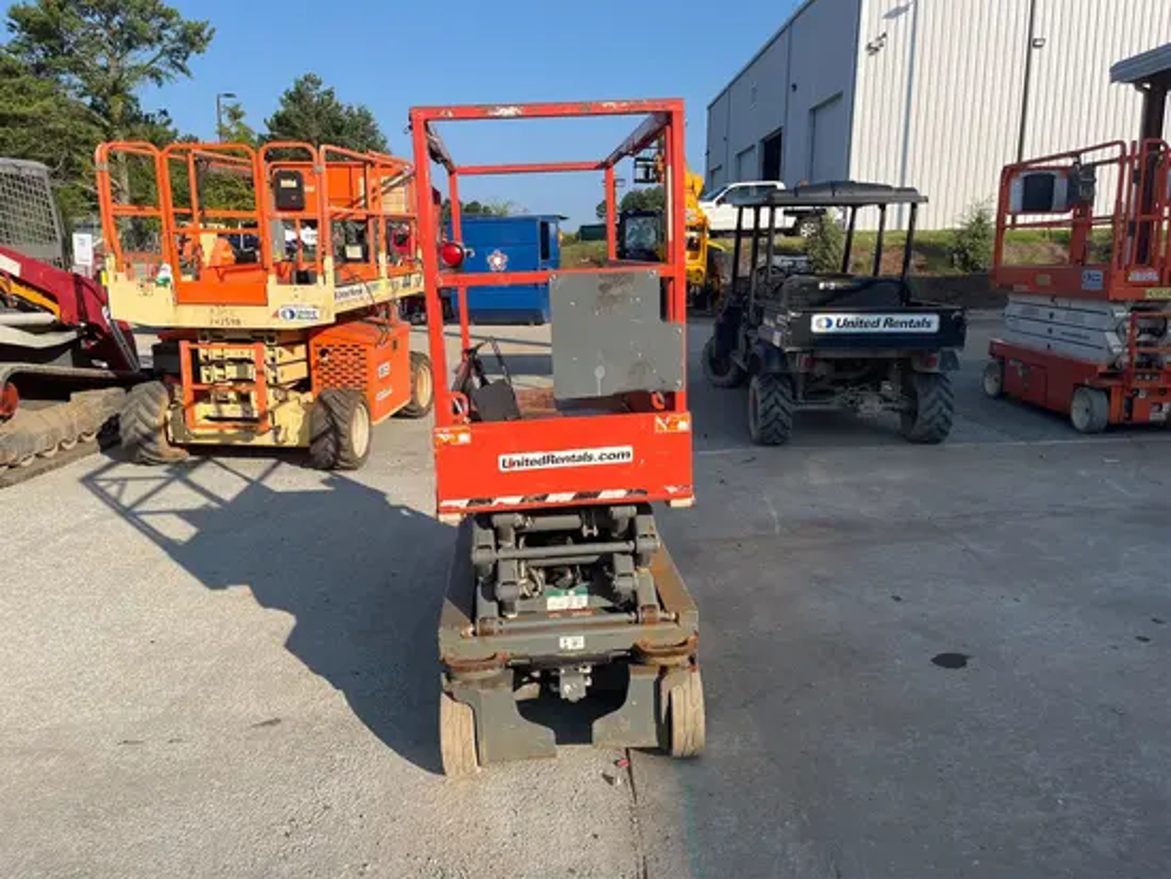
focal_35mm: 26
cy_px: 440
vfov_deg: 53.1
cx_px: 586
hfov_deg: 67.3
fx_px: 880
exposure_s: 1/2358
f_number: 1.6
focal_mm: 5.1
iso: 50
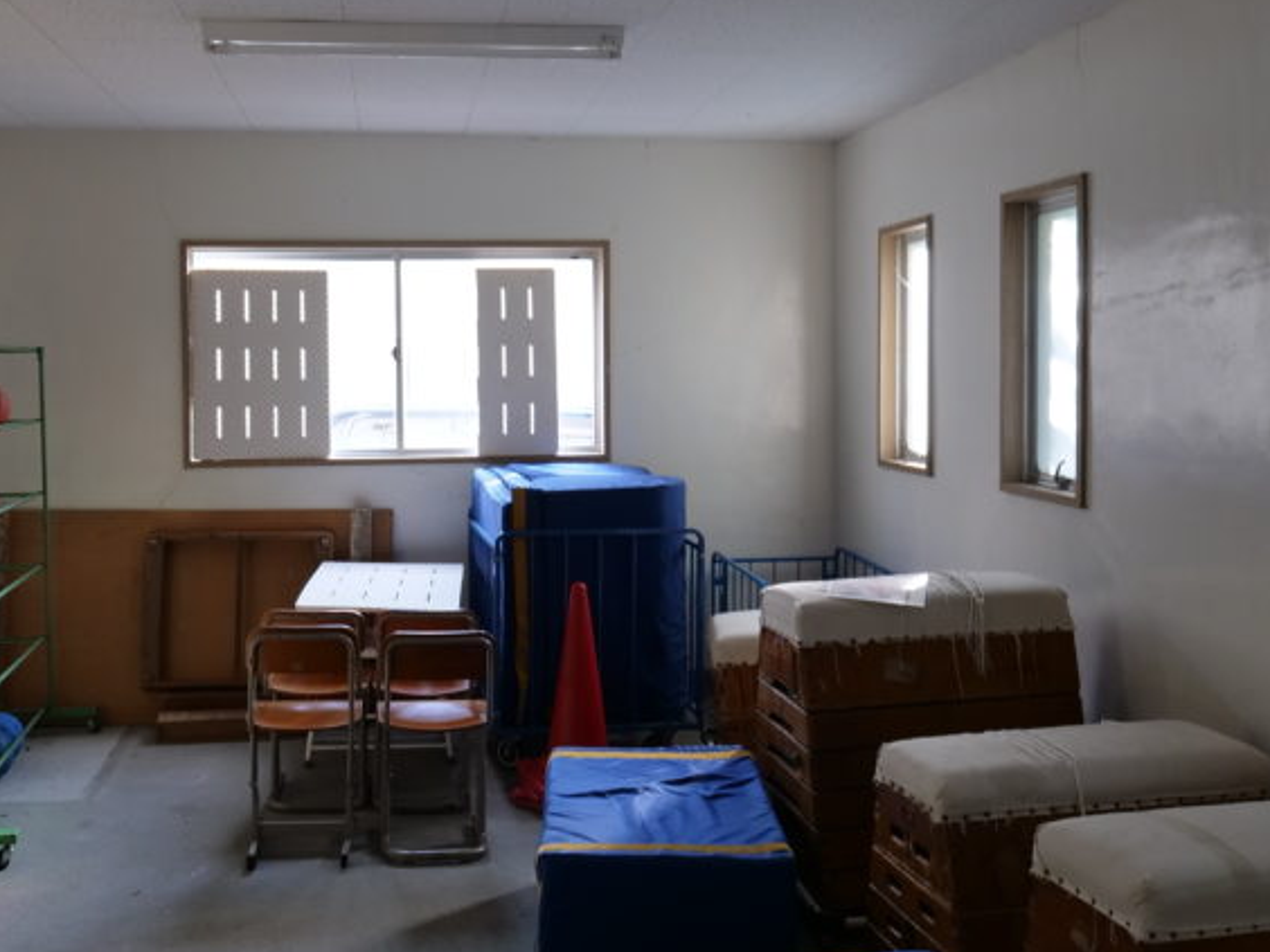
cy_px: 419
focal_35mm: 36
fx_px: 1321
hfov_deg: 51.0
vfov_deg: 39.6
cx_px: 509
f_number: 2.8
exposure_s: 1/125
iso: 200
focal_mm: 7
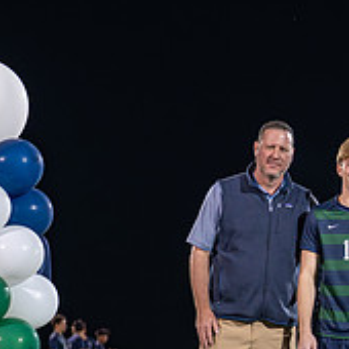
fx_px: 1893
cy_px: 278
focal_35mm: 166
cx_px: 377
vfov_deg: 10.5
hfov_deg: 10.4
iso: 1250
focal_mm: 50
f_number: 2
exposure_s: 1/640
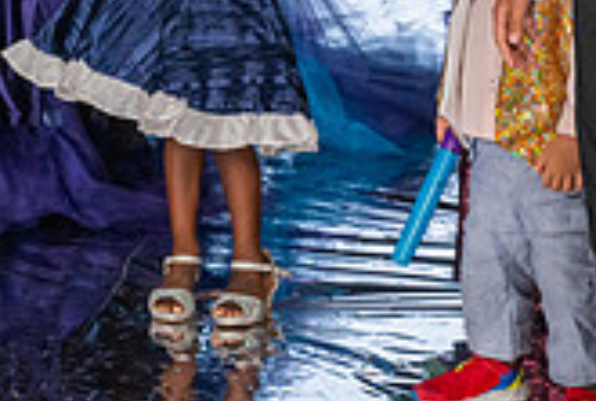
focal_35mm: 227
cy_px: -186
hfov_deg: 9.0
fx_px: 3768
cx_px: 181
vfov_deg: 6.0
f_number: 4
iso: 1000
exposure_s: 1/640
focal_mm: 60
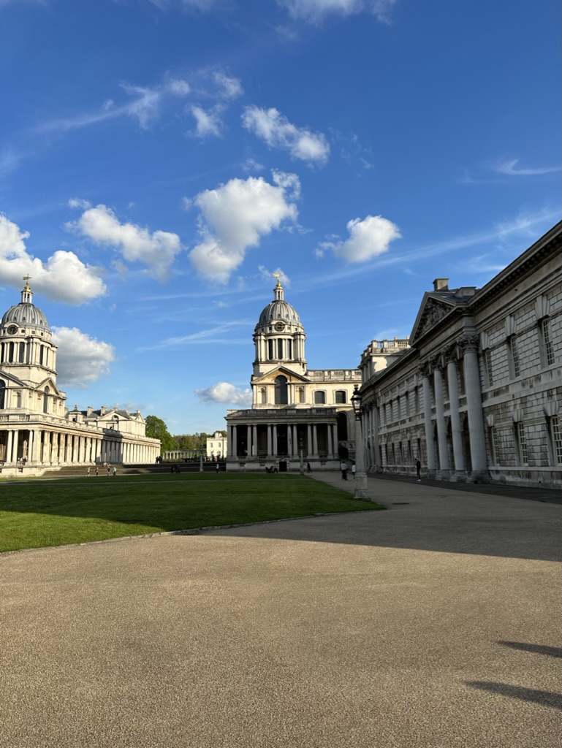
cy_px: 374
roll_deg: +1.1
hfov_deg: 56.9
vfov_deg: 71.6
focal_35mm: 24
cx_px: 281
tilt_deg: +10.2
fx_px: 519
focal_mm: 6.86
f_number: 1.78
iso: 80
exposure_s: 1/3597
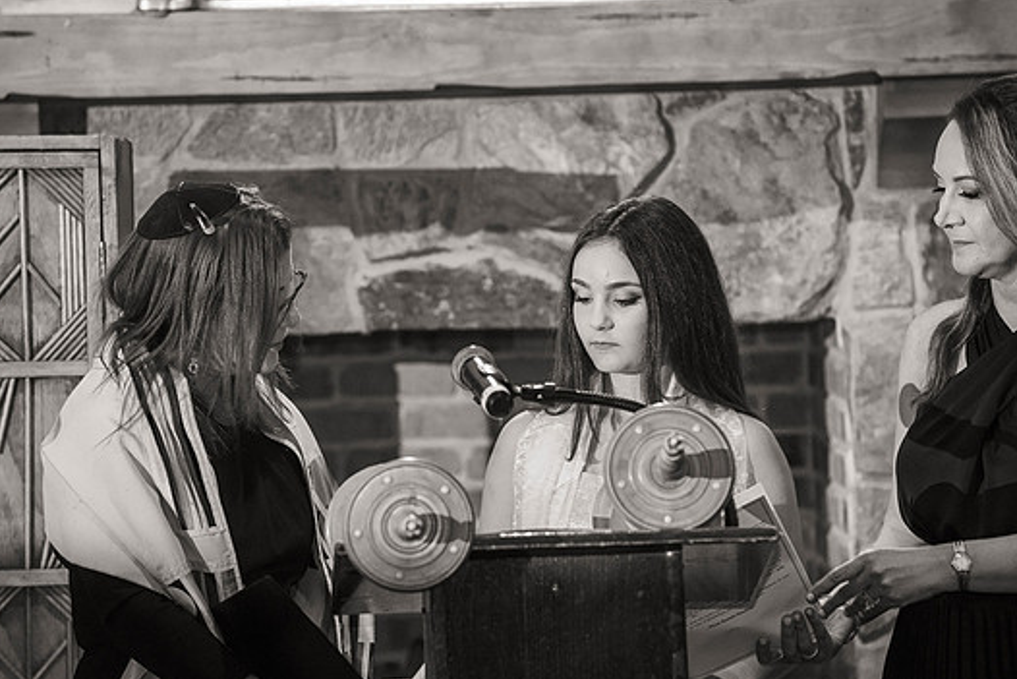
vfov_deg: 6.0
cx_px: 526
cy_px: 313
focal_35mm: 230
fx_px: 6499
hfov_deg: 8.9
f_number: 4.5
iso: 1250
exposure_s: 1/125
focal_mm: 200
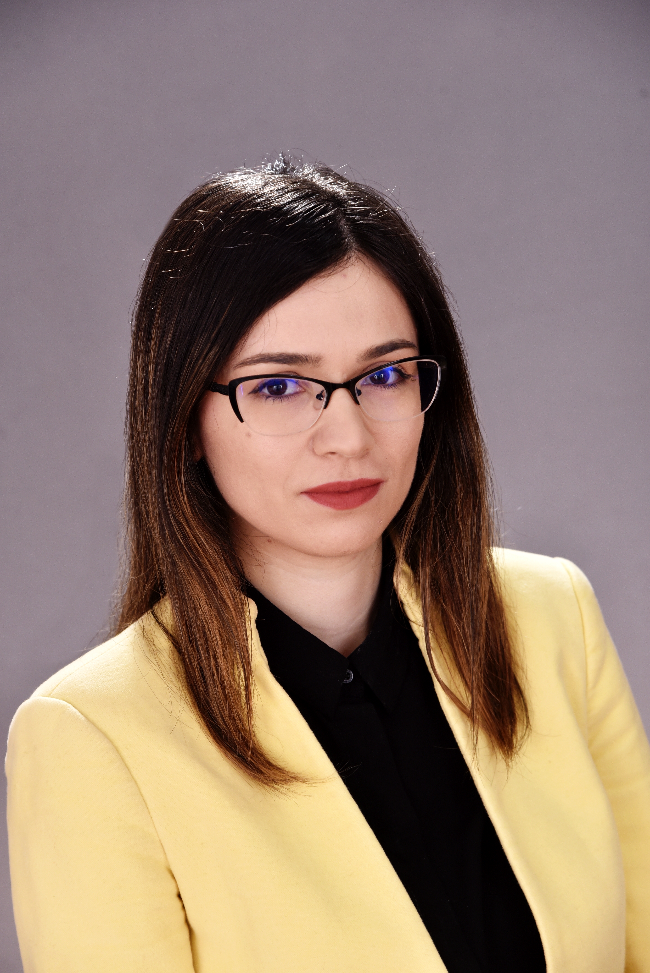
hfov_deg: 12.5
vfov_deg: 18.6
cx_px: 325
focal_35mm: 110
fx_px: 2976
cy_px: 486
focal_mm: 110
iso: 640
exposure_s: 1/60
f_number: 6.3
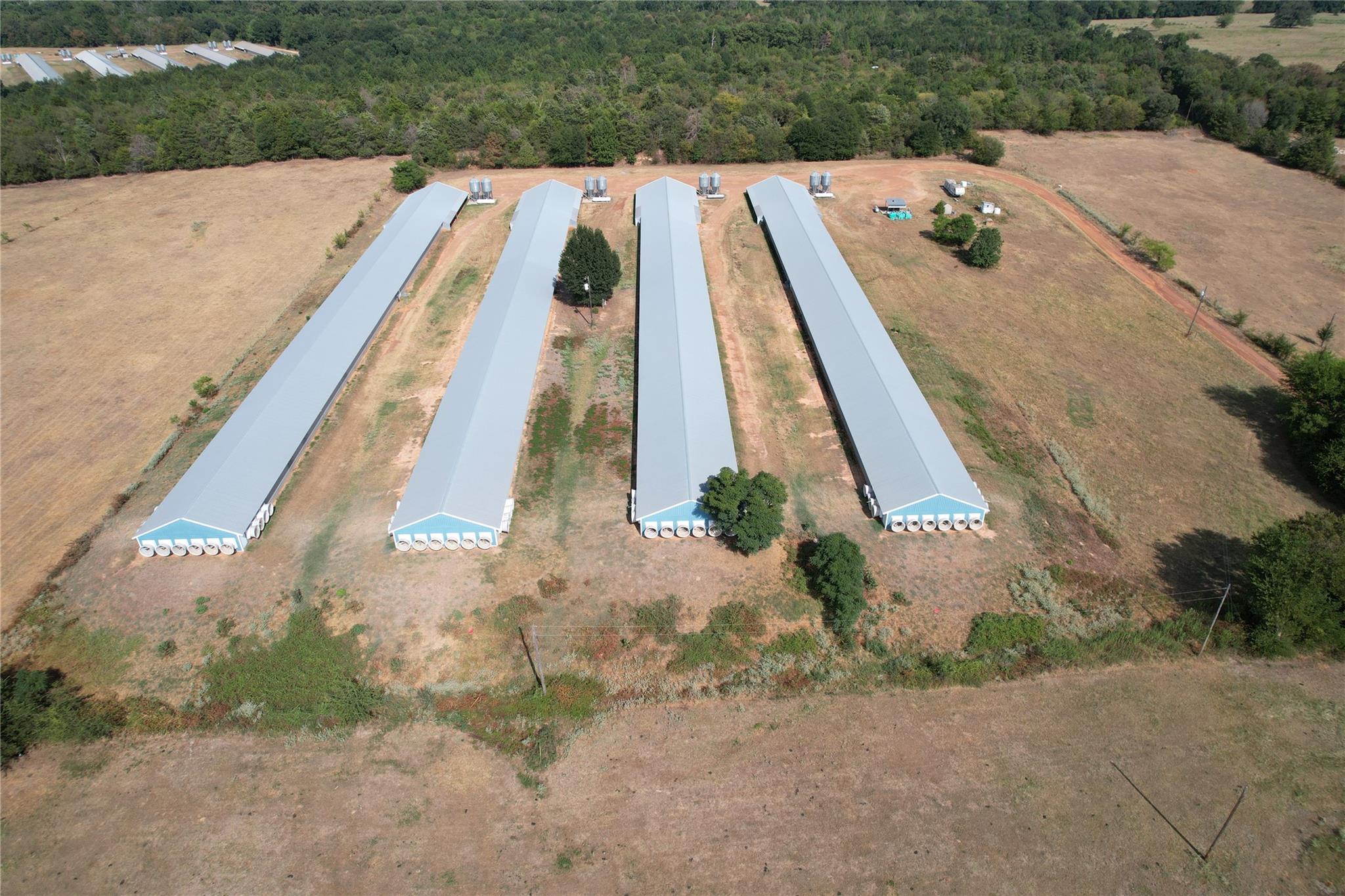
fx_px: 822
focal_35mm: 22
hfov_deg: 78.6
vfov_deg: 57.2
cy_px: 448
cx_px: 672
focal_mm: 8.38
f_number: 2.8
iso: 110
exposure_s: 1/2000
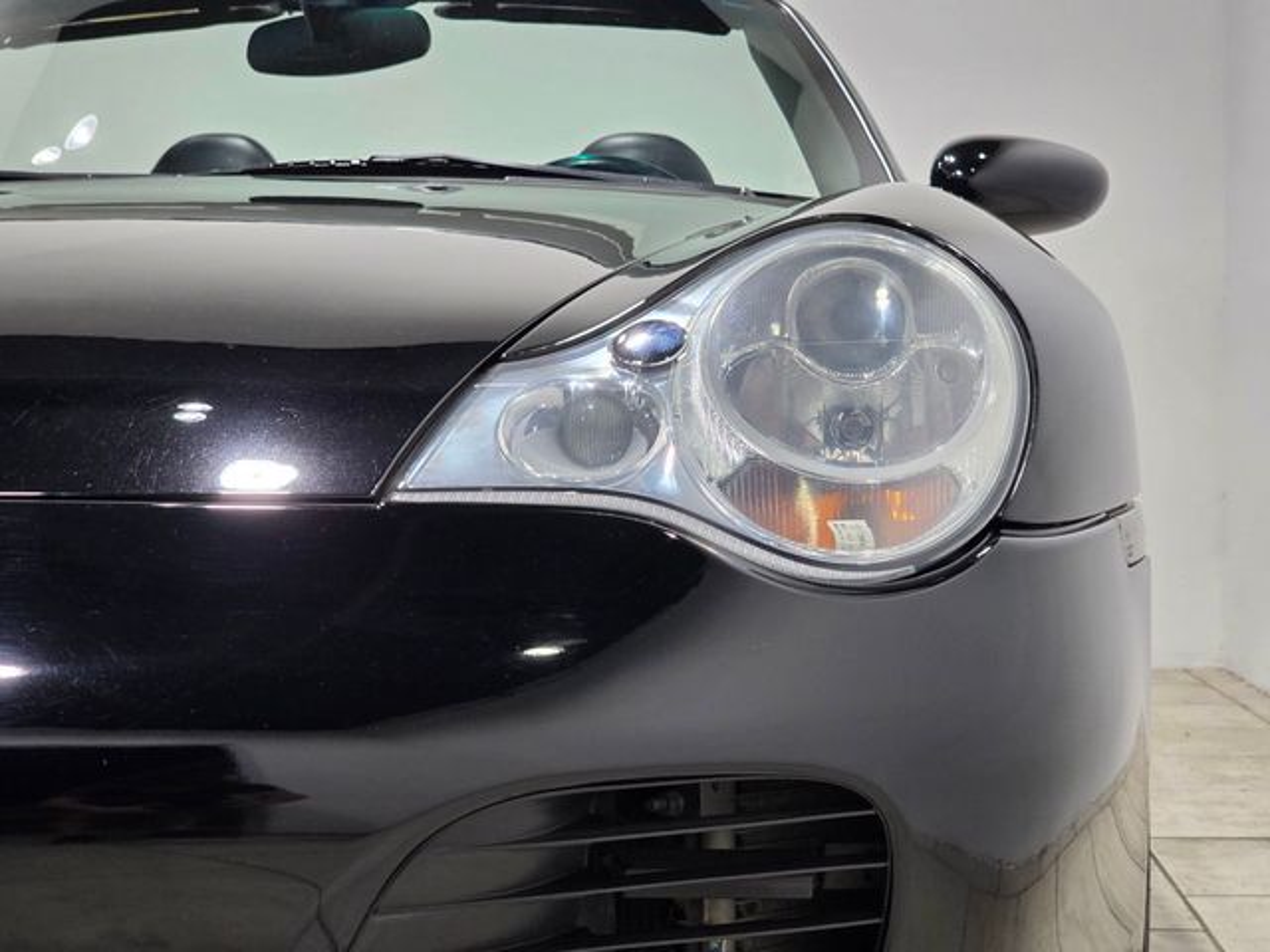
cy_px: 476
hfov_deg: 28.2
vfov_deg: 21.3
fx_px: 2531
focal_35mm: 69
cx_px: 635
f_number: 2.4
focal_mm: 7.9
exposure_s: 1/120
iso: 200
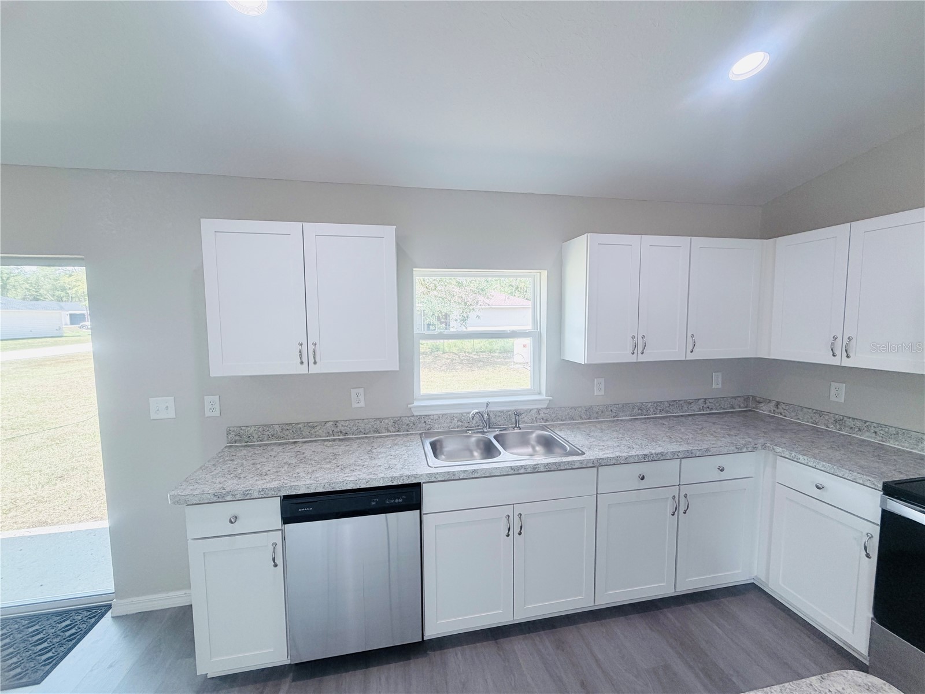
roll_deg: +1.2
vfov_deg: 85.7
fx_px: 374
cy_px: 347
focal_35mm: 14
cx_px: 462
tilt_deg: -4.7
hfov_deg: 102.1
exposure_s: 1/120
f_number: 2.2
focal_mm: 2.22
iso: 125
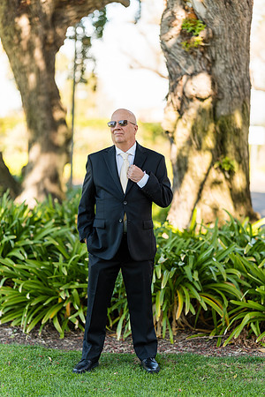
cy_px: 198
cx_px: 132
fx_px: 938
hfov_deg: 16.1
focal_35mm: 85
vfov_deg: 23.9
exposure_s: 1/1250
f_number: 1.4
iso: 100
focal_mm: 85
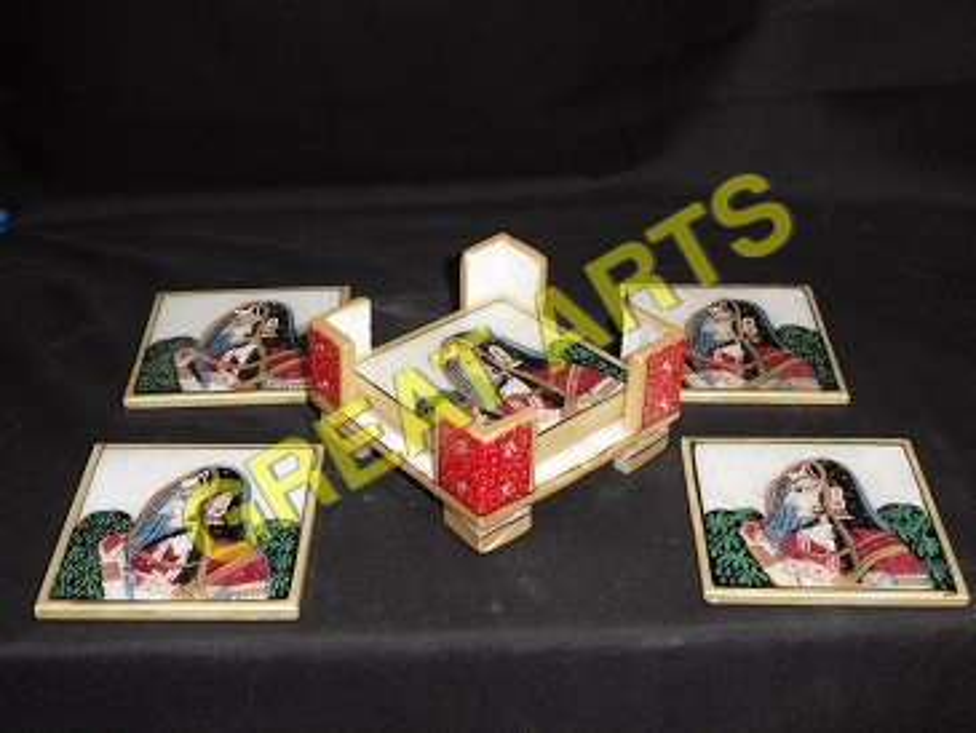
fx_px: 1410
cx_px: 488
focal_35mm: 50
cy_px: 366
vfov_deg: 29.1
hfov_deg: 38.2
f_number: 4.5
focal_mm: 9
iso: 200
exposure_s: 1/45
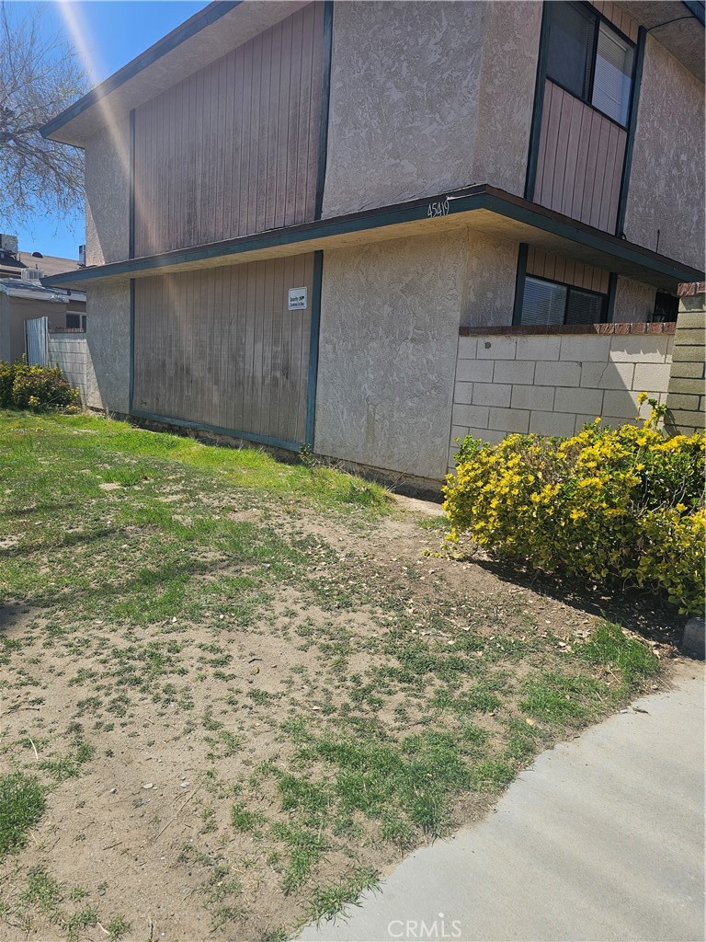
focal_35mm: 23
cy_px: 471
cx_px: 353
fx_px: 625
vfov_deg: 73.9
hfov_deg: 58.9
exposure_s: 1/859
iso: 10
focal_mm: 6.3
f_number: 1.7
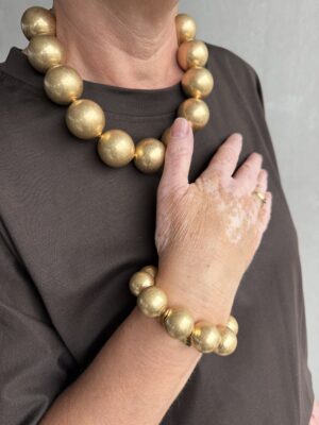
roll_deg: +3.9
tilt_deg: -25.0
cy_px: 212
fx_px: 295
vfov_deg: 71.6
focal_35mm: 24
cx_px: 160
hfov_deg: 56.8
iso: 125
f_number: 1.78
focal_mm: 6.76
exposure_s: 1/121
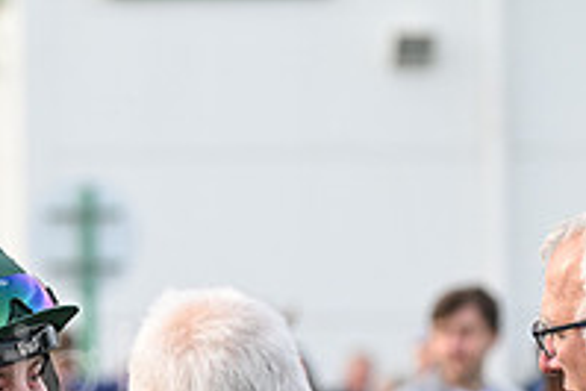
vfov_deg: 3.0
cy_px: 566
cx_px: 50
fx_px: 7363
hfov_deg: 4.6
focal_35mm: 452
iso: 1000
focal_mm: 155
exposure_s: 1/2000
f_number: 4.5
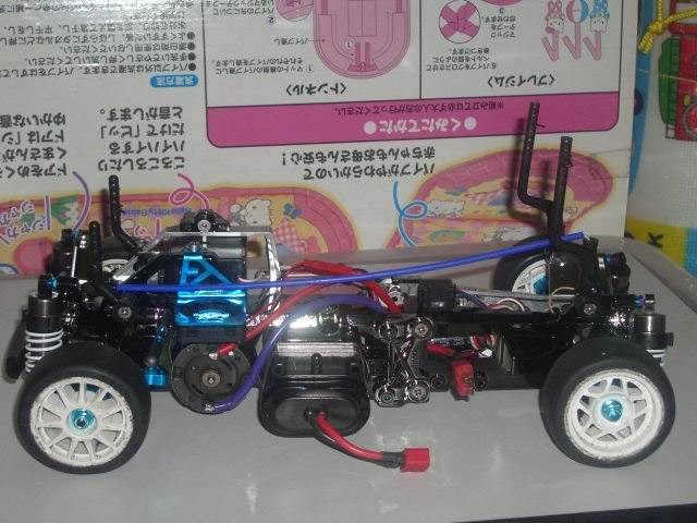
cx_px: 348
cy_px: 262
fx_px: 1248
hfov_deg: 31.2
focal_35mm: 62
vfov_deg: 23.7
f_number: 3.5
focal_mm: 10.2
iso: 200
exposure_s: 1/60
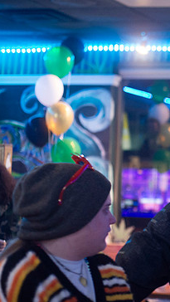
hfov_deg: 10.0
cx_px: 296
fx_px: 921
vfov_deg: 18.6
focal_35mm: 115
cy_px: 148
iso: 3200
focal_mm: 50
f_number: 2.8
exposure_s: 1/60
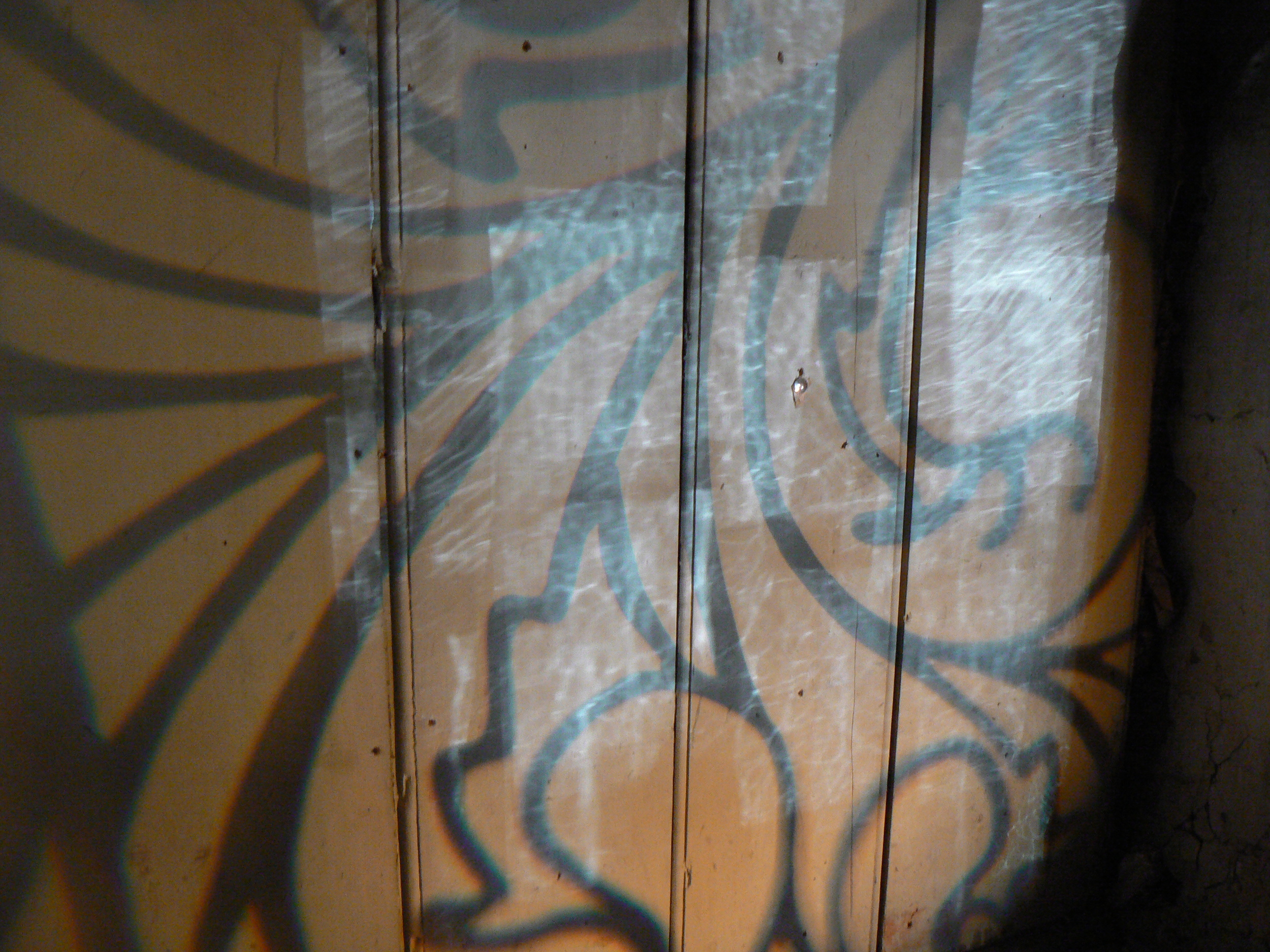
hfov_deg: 50.1
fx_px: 1357
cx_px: 635
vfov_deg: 38.7
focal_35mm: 37
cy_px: 476
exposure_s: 1/10
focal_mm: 6.2
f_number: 2.8
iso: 200
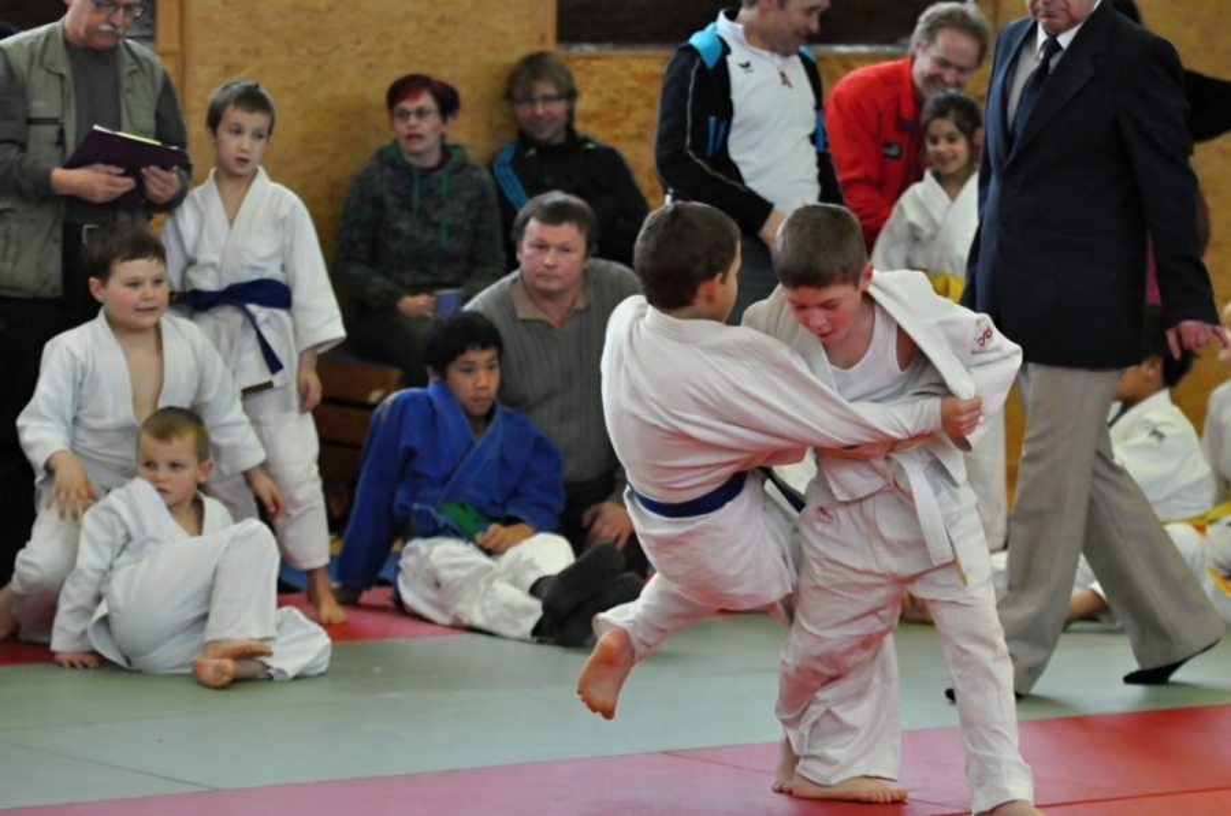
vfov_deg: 8.7
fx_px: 5377
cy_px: 408
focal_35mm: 158
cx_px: 616
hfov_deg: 13.1
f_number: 3.2
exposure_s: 1/800
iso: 3200
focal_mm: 105
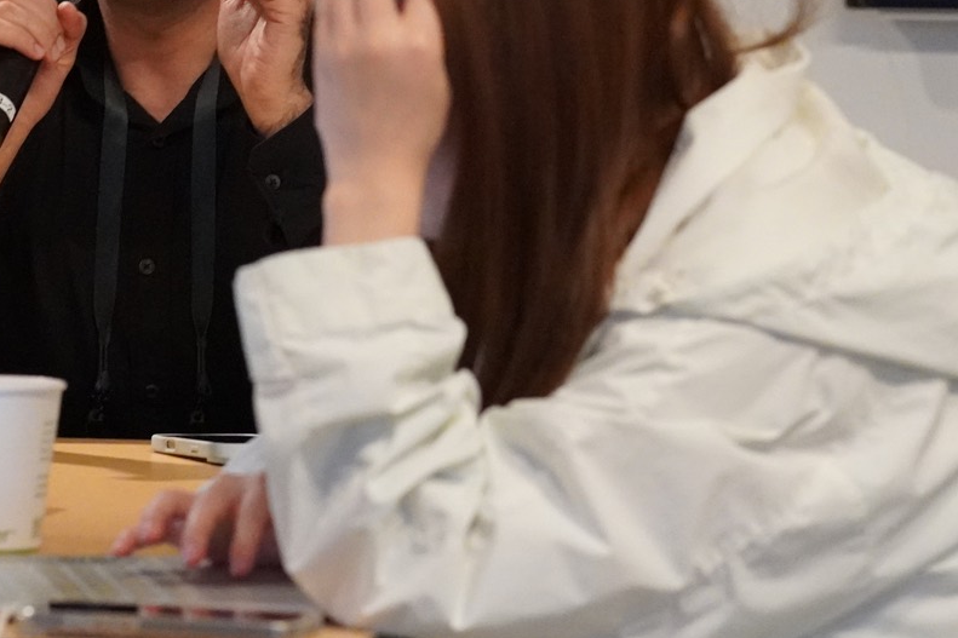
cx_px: 188
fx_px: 6814
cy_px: -46
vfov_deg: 5.3
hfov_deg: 8.0
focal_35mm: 256
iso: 6400
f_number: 3.2
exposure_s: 1/160
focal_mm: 75
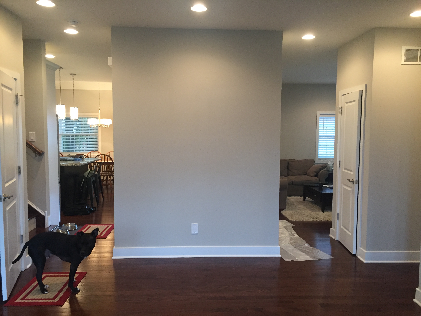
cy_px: 158
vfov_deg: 48.2
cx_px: 210
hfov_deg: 61.7
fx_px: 353
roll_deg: -0.4
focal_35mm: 29
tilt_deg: -4.7
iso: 125
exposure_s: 1/30
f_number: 2.2
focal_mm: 4.15
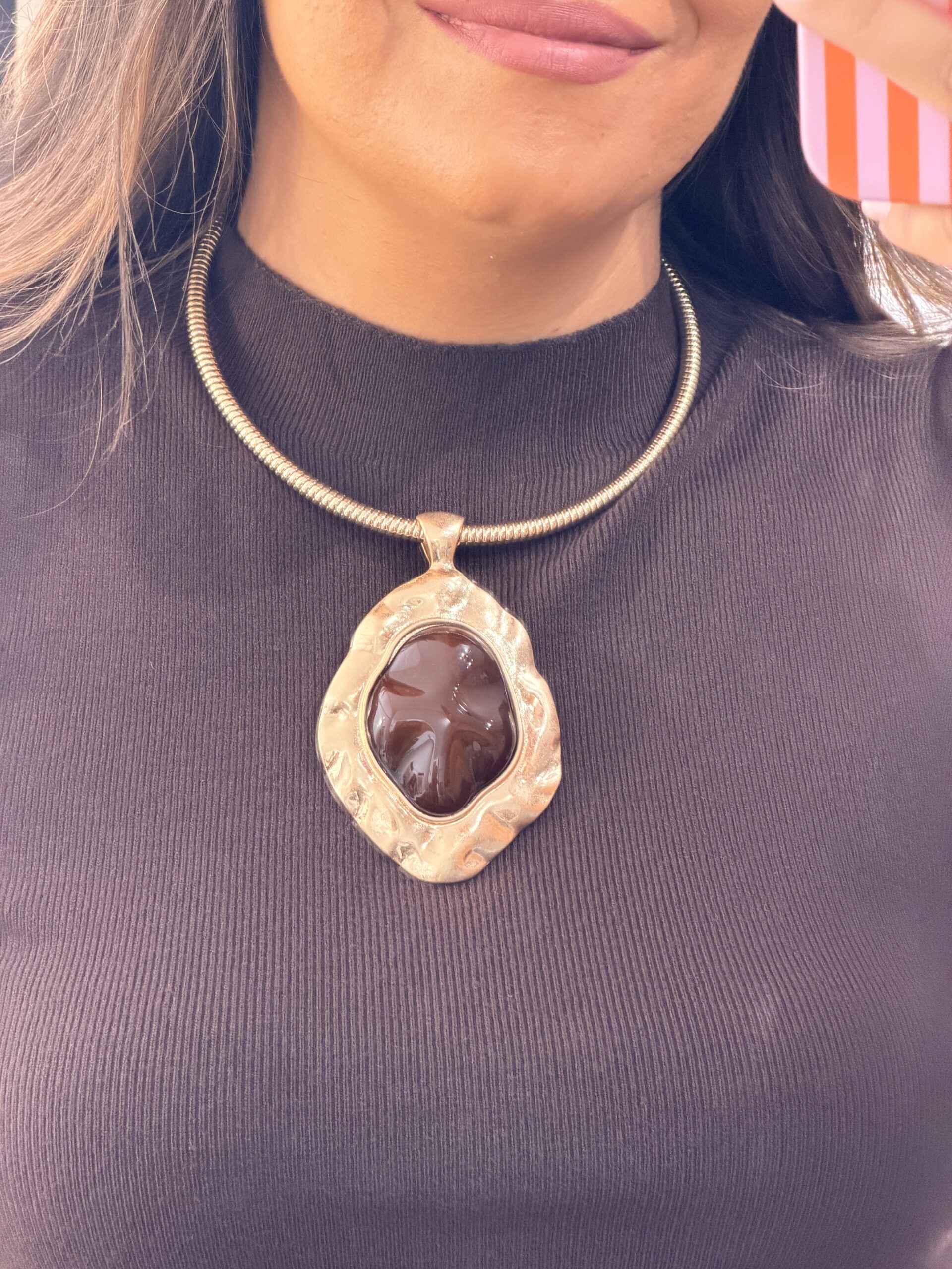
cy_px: 634
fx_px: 3667
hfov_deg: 14.8
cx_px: 476
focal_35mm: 100
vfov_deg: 19.6
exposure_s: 1/50
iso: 500
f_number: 2.8
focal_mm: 16.89
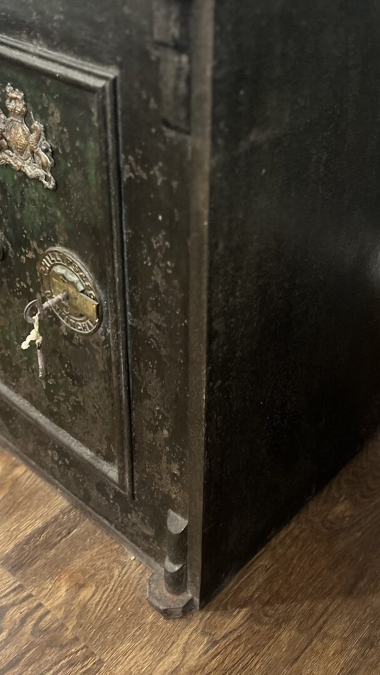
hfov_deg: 28.3
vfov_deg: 48.1
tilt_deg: -31.9
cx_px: 175
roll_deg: -0.5
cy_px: 269
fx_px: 752
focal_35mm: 42
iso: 500
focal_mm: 5.7
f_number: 1.5
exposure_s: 1/25
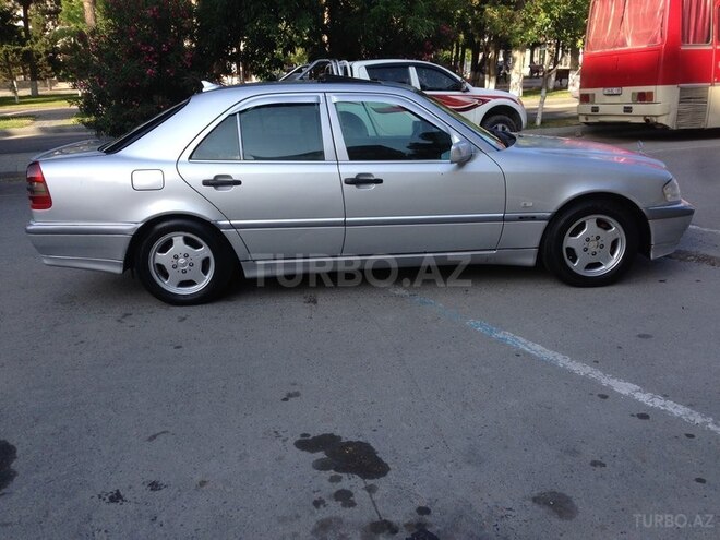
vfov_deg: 42.9
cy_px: 270
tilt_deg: -15.4
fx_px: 686
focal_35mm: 33
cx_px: 360
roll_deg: +1.2
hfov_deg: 55.4
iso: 50
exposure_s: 1/423
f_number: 2.4
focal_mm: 4.12
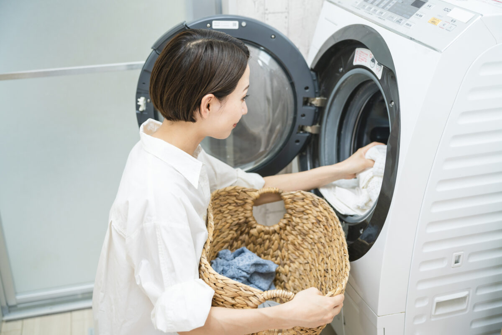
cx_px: 251
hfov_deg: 44.5
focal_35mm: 44
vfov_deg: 30.5
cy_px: 168
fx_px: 614
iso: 200
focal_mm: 44
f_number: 2.5
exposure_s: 1/125
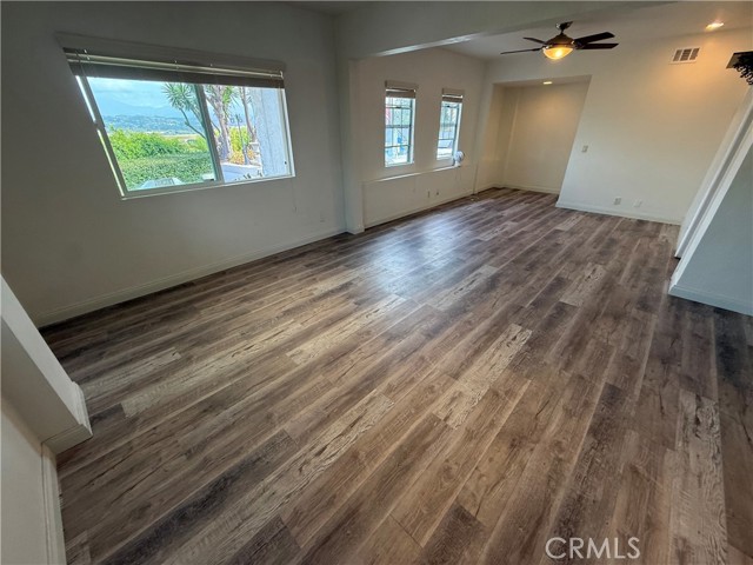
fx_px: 305
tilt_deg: -27.7
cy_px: 282
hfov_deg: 102.1
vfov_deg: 85.7
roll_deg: -0.1
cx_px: 376
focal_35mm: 14
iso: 160
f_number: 2.2
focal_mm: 2.22
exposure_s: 1/120
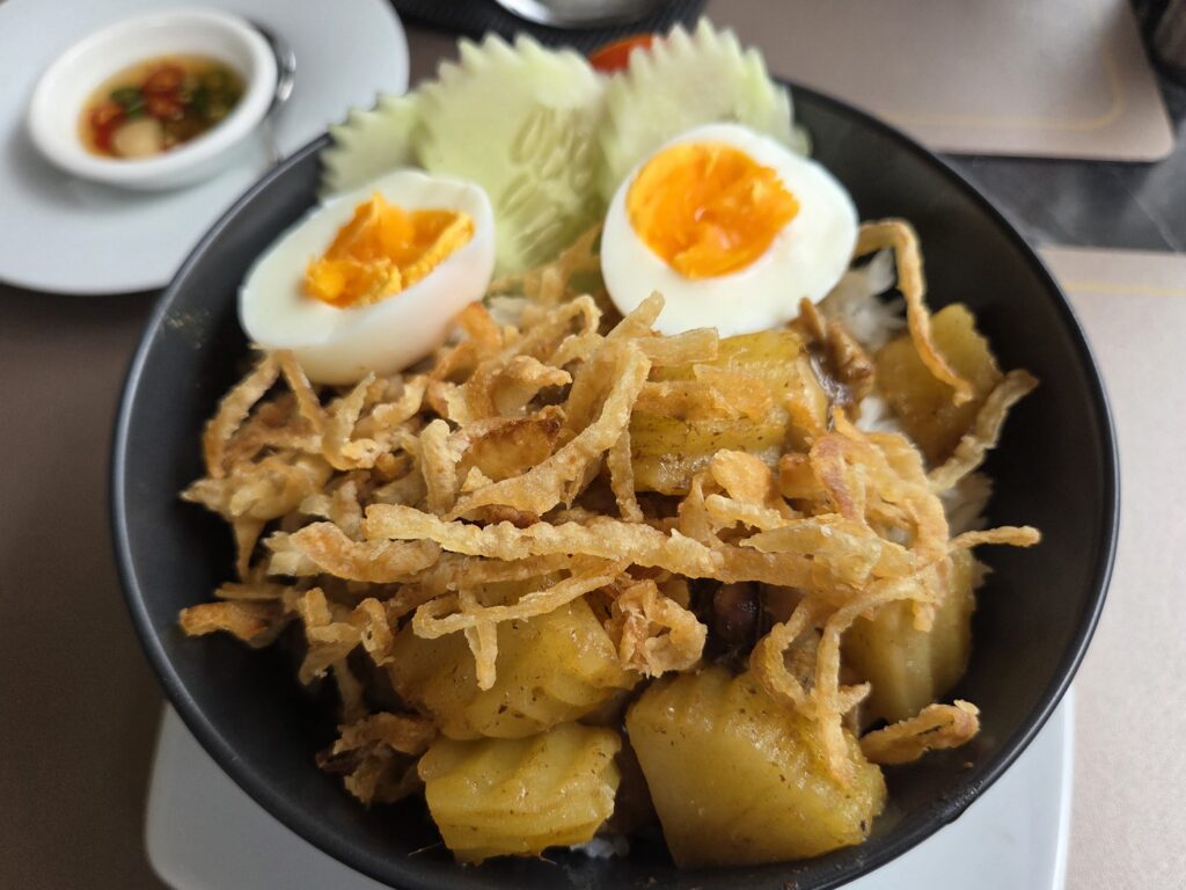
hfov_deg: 73.9
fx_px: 788
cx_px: 593
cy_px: 445
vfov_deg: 58.9
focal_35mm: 23
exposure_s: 1/370
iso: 50
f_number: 1.8
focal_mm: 5.4
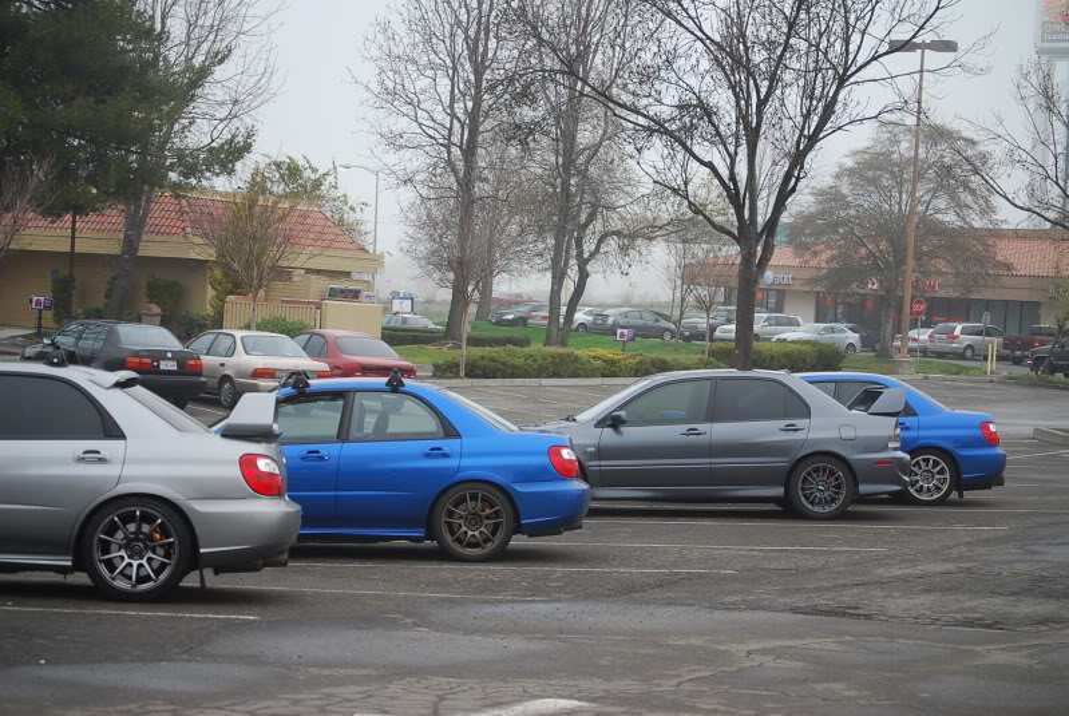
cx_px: 534
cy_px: 358
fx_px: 2676
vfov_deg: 15.2
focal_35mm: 90
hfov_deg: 22.6
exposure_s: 1/320
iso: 200
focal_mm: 60
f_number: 4.5
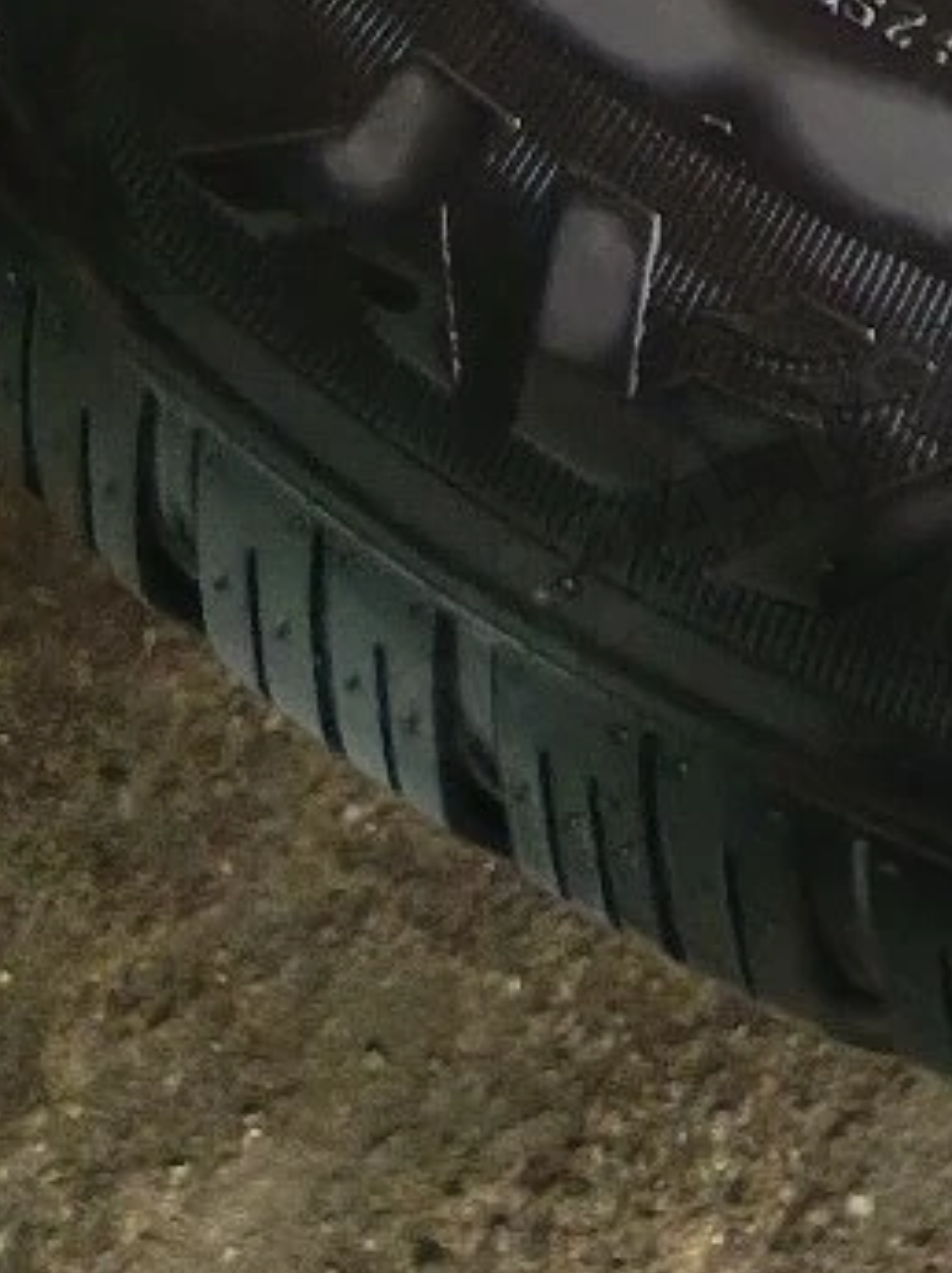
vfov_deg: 16.7
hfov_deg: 13.9
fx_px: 3417
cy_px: -1149
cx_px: 1764
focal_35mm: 93
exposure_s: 1/100
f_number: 1.75
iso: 125
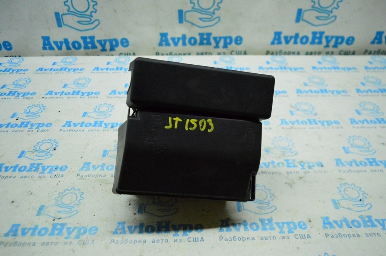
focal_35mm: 27
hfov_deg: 67.4
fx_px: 289
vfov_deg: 47.9
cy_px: 128
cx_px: 193
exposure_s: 1/1000
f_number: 4
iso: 6400
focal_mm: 18
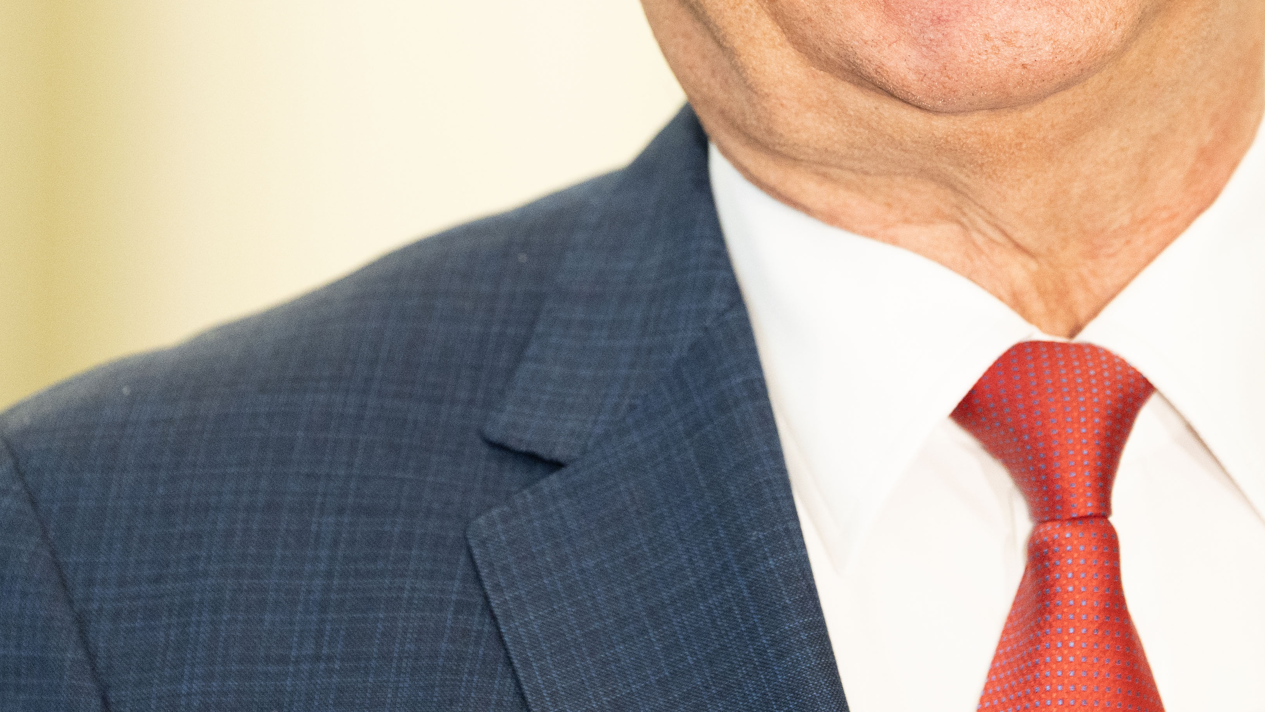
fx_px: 15128
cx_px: 773
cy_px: -189
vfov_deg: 2.7
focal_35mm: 451
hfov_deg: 4.8
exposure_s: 1/500
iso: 3200
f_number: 3.2
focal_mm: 200
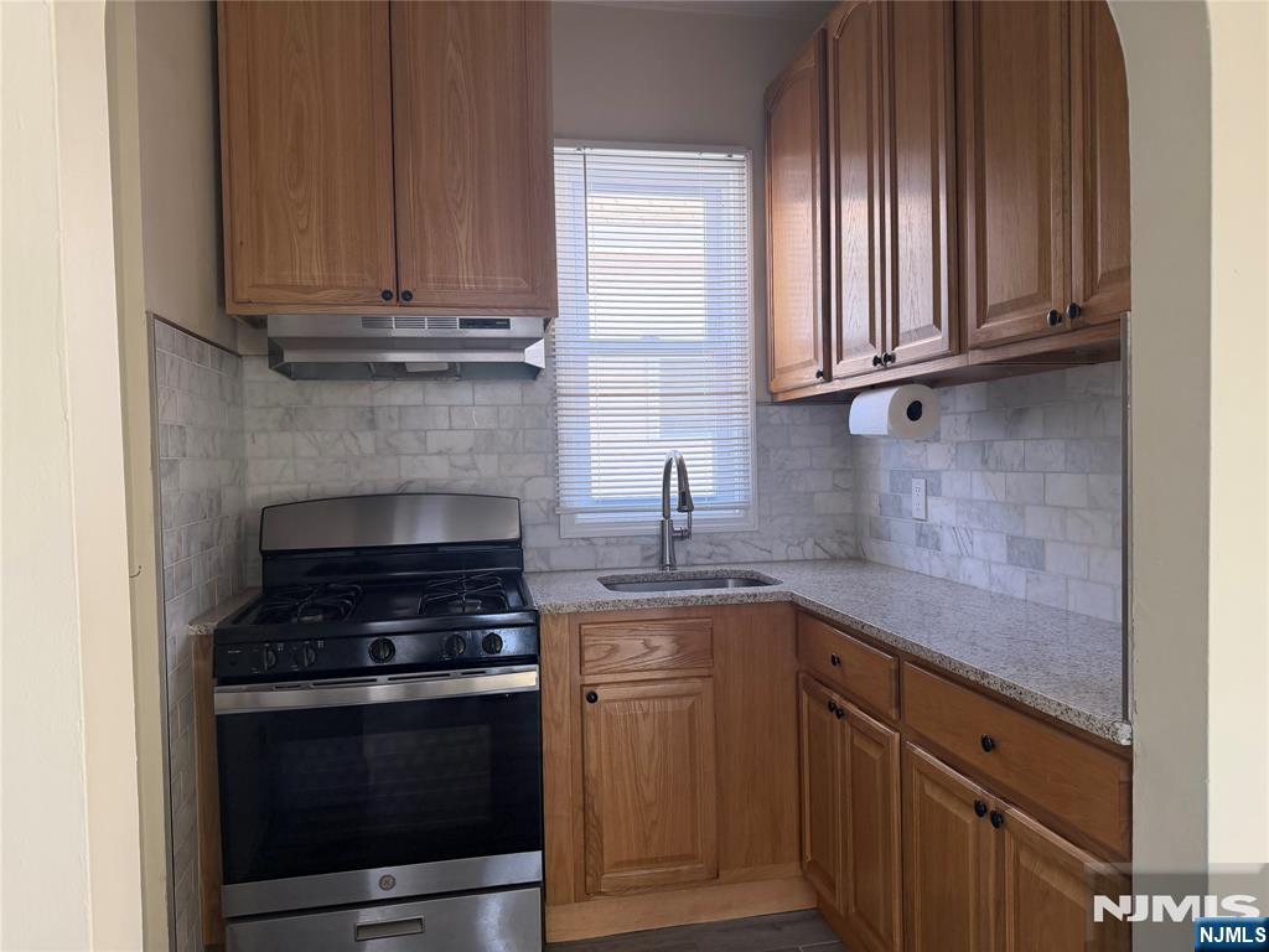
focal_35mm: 24
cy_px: 476
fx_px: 880
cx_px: 634
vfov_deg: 56.8
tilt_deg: -1.5
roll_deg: +1.8
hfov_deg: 71.6
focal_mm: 6.76
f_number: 1.78
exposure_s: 1/117
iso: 200
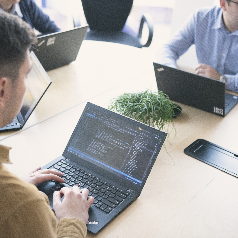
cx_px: 122
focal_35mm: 57
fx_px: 443
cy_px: 118
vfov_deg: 30.0
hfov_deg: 30.0
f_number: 2.8
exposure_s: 1/250
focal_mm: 44
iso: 1250
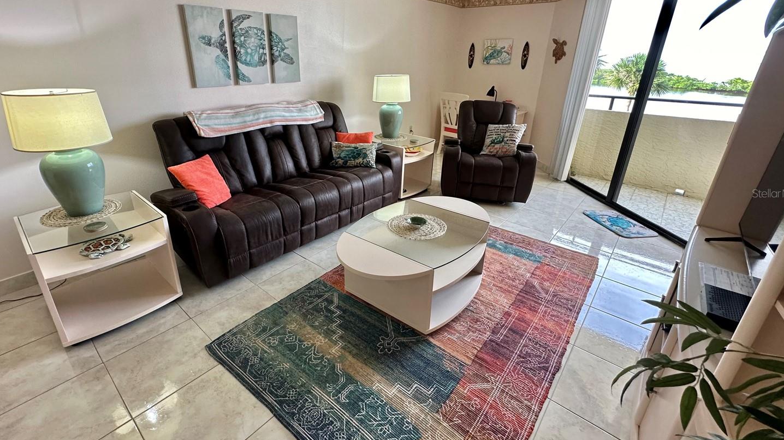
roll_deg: -0.9
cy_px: 193
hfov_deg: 95.8
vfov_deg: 63.7
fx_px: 353
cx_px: 367
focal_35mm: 17
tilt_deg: -21.6
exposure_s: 1/120
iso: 160
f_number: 2.2
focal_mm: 2.22
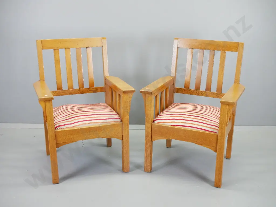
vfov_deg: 32.9
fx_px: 351
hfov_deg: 42.9
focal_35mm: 44
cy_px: 104
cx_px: 138
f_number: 5.6
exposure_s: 1/60
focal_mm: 22
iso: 3200
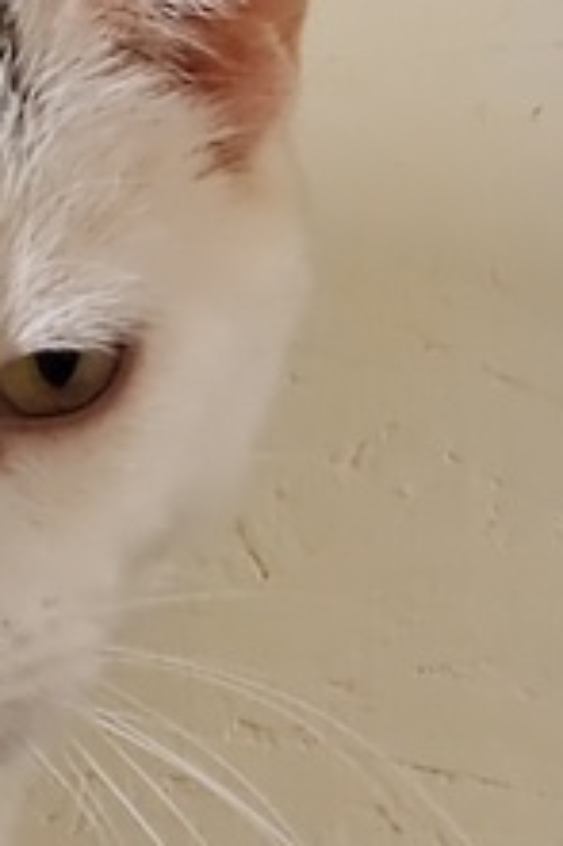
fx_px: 7165
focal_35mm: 305
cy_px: 785
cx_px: -245
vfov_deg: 6.7
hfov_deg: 4.5
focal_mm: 6.12
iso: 2000
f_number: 1.9
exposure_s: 1/50
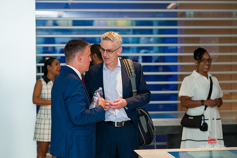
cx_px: 113
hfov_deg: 19.5
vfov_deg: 13.0
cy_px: 75
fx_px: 691
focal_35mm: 105
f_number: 3.2
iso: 400
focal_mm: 97
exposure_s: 1/160
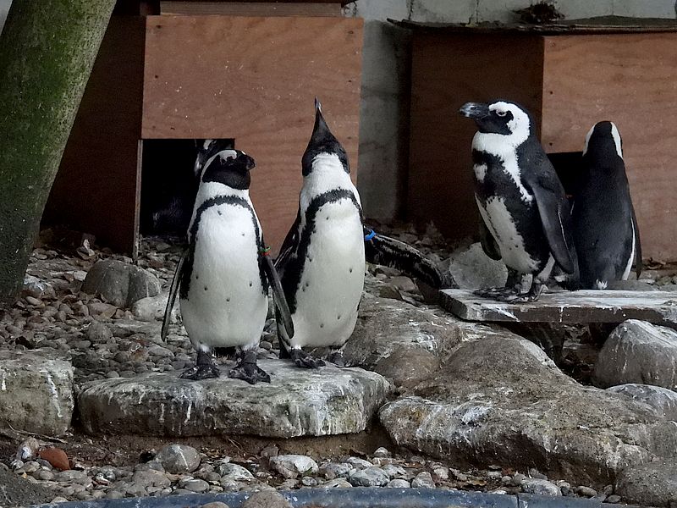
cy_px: 254
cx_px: 338
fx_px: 4694
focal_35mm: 240
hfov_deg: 8.2
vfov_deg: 6.2
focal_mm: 42.8
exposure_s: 1/320
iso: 1600
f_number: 4.5
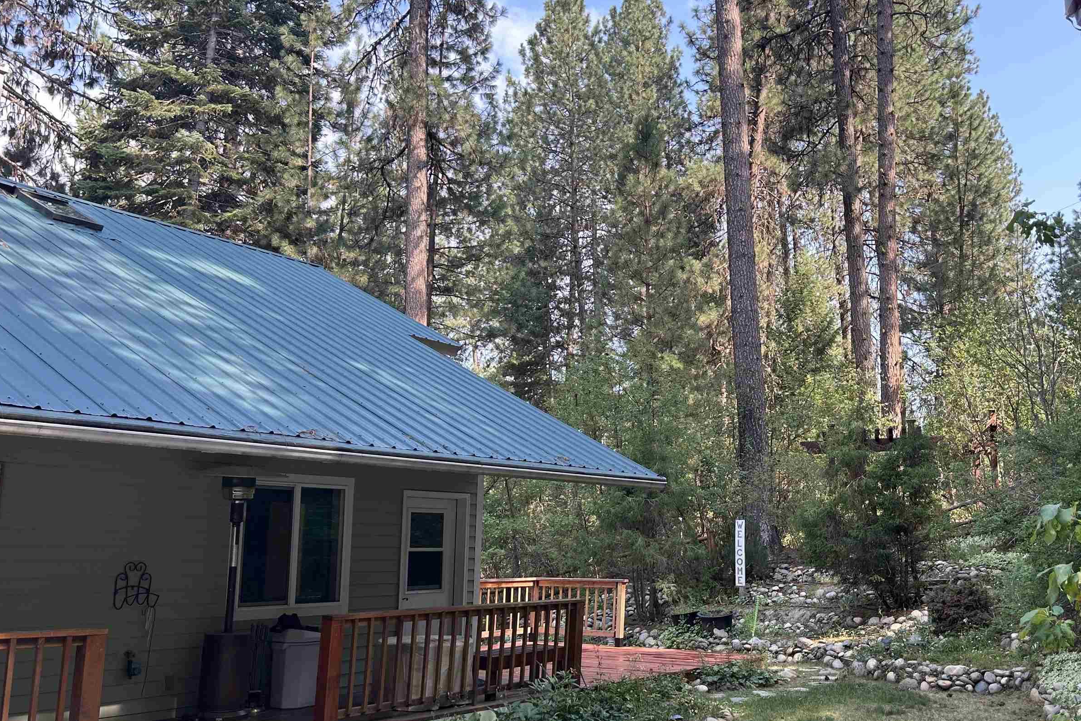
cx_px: 695
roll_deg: -0.8
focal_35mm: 35
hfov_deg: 53.6
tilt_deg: +6.5
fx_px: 1051
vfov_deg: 37.8
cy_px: 391
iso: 50
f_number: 1.5
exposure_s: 1/392
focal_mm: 5.7
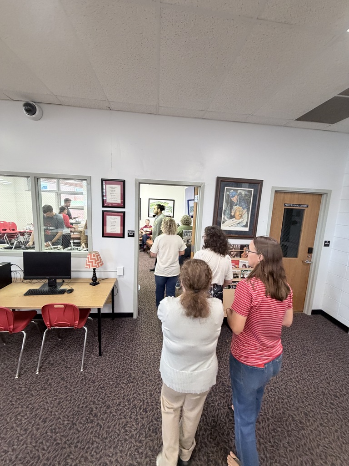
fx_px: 188
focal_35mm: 14
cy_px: 233
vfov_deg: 102.1
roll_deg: -0.3
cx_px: 174
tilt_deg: -3.0
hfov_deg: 85.7
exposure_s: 1/60
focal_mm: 2.22
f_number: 2.2
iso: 320
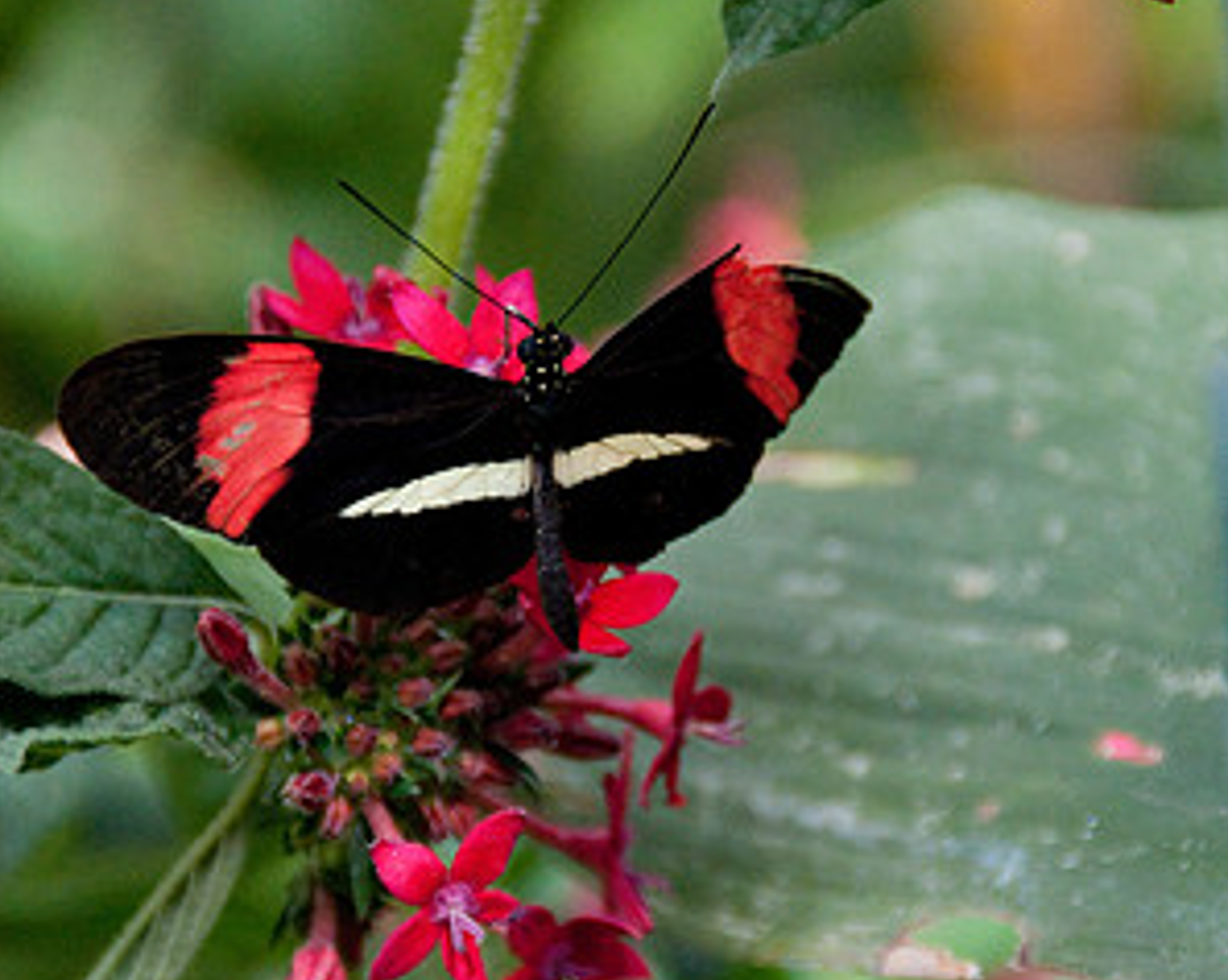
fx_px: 11619
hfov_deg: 6.1
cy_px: 480
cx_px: 614
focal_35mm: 320
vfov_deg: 4.8
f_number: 6.3
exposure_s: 1/400
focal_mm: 150
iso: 1600
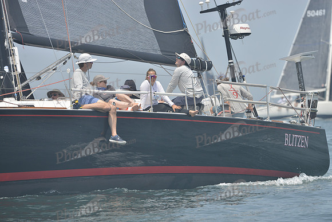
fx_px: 2767
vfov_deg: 4.6
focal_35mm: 300
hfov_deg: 6.9
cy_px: 111
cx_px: 166
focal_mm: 300
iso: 280
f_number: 7.1
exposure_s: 1/1000
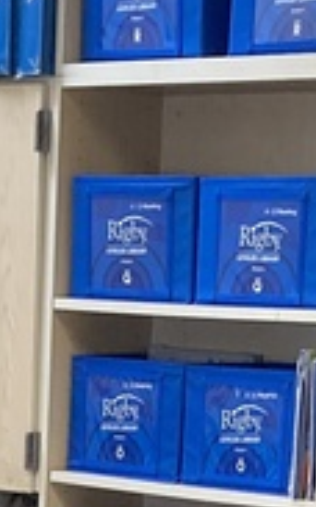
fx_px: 2293
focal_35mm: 166
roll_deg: -2.1
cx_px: -17
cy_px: 1247
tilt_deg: -23.4
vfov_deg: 10.7
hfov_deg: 7.8
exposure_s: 1/60
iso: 100
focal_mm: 3.99
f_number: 1.8
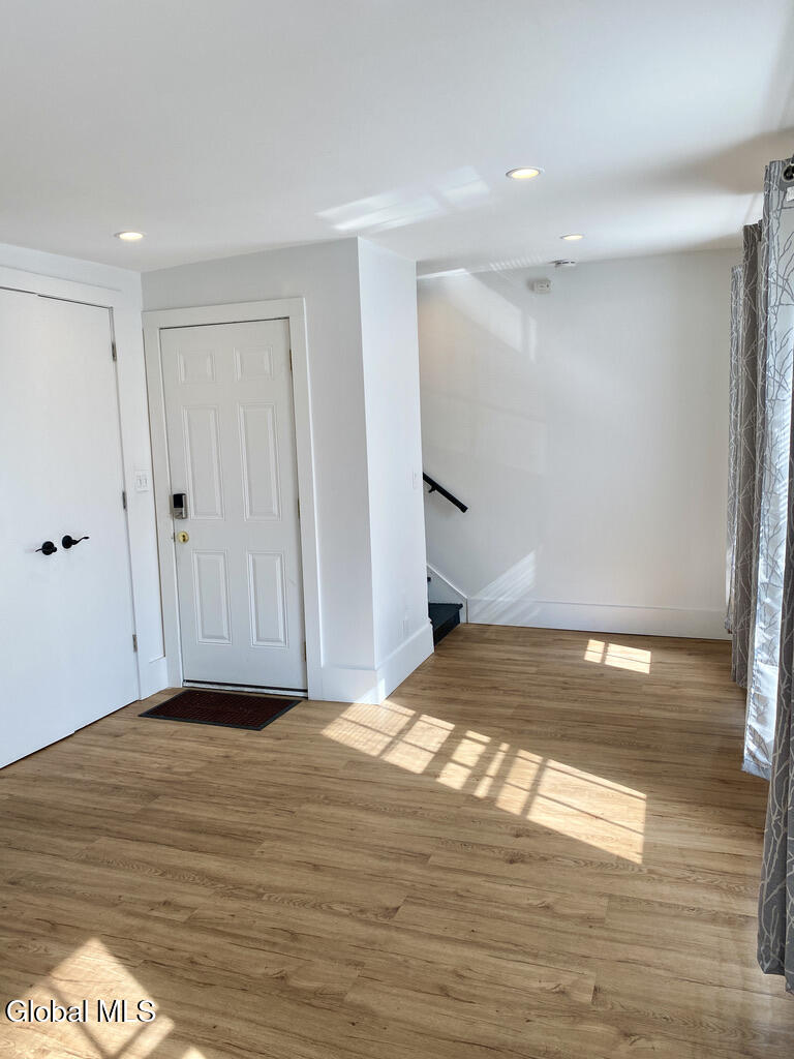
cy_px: 530
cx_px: 397
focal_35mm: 26
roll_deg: +1.2
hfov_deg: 53.1
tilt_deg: -5.7
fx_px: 795
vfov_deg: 67.3
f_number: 1.8
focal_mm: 4.25
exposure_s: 1/179
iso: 32
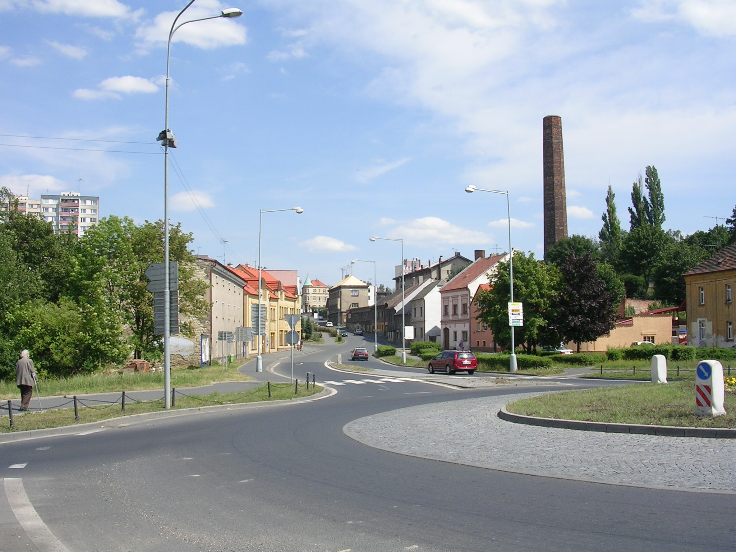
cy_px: 276
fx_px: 808
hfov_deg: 49.0
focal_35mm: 38
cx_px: 368
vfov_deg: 37.7
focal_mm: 5.8
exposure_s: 1/315
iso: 50
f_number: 5.6
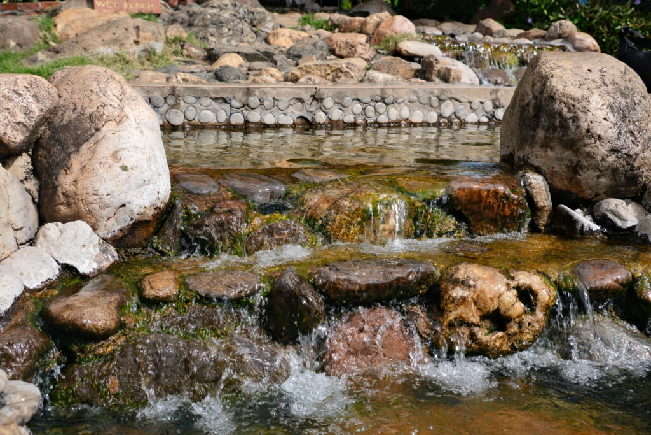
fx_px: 723
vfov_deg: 33.4
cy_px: 218
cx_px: 326
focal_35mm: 40
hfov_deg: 48.5
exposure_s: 1/340
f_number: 5.6
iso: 160
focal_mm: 26.6
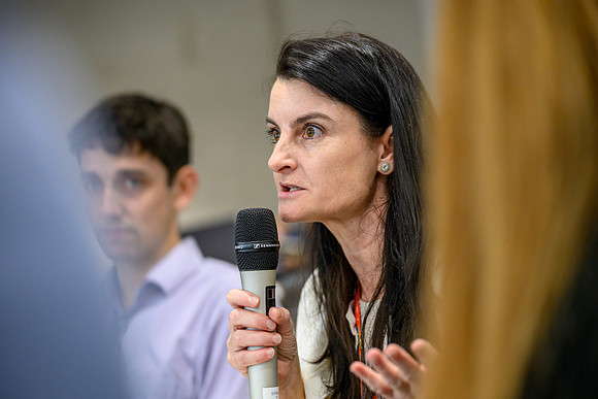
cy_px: 200
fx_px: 1788
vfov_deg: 12.7
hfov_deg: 19.0
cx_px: 299
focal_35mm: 108
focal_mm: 107
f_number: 2.7
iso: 2000
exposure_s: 1/640
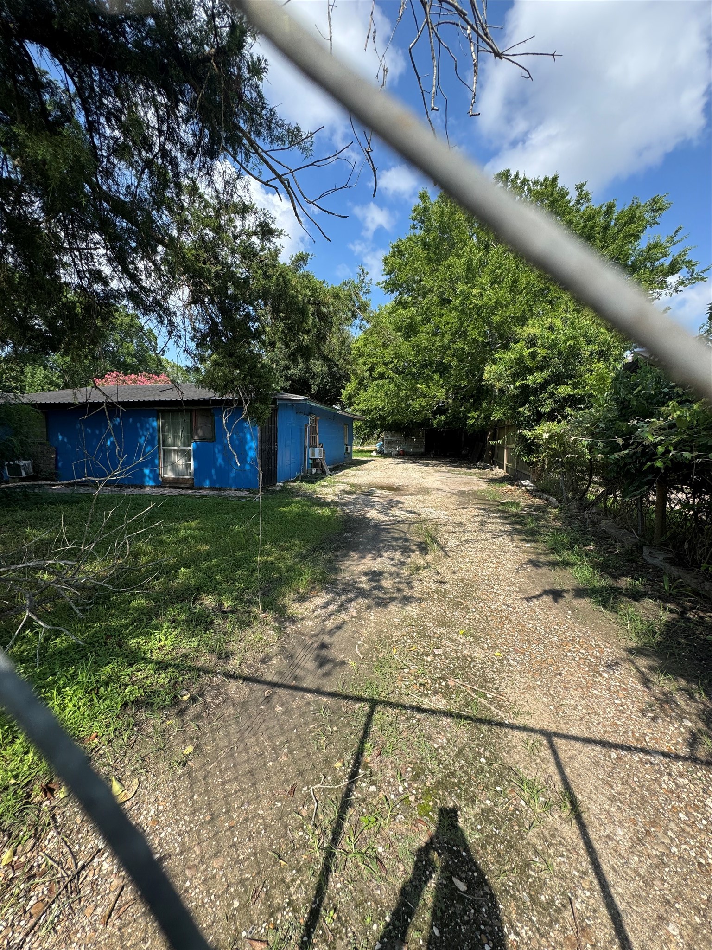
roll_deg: -0.1
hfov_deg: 85.7
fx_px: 384
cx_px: 356
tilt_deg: -5.1
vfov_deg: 102.1
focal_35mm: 14
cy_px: 475
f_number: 2.2
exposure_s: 1/821
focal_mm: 2.22
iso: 40
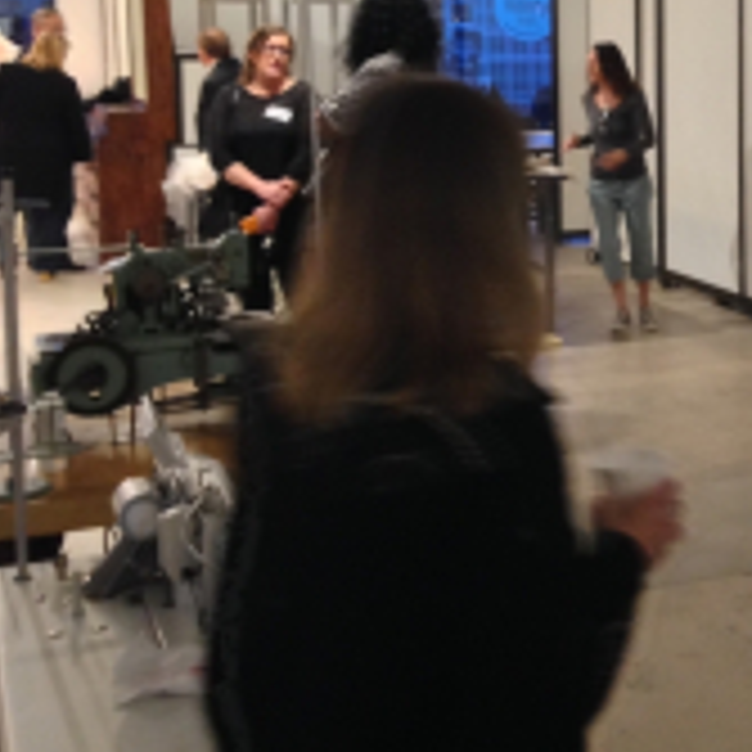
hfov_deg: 23.2
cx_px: 829
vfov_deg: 24.3
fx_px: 1720
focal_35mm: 70
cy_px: 158
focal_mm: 4.12
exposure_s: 1/20
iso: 200
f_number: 2.4
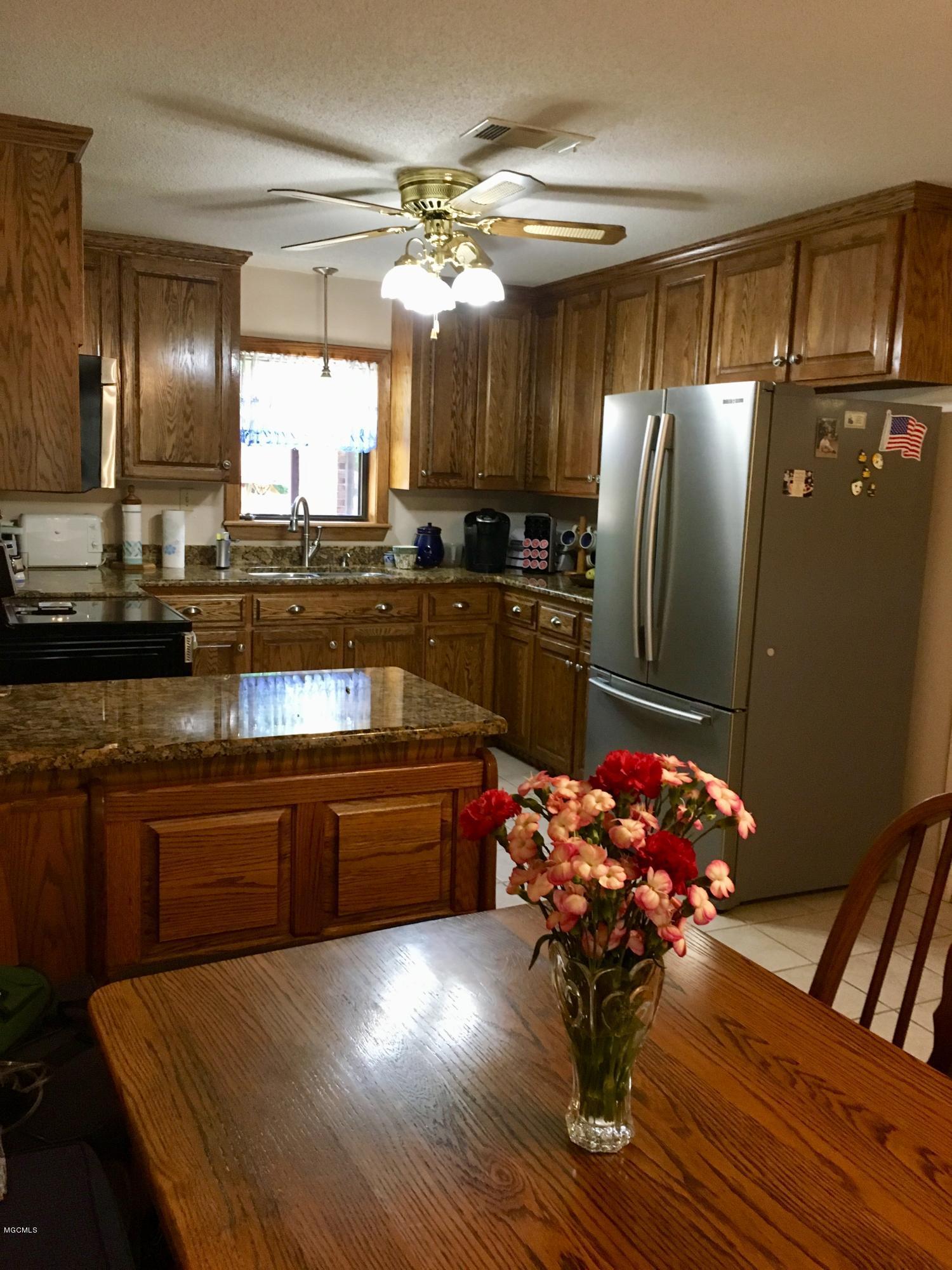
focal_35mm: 29
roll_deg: -2.0
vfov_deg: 61.7
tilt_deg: -8.0
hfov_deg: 48.2
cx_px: 476
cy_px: 635
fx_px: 1063
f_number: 2.2
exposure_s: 1/30
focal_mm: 4.15
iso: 160
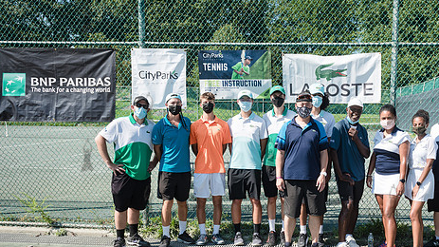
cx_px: 288
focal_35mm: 39
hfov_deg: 50.8
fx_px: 454
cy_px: 156
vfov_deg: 30.3
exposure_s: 1/640
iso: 125
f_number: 5.6
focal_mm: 26
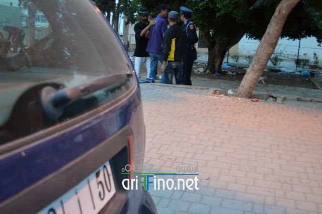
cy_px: 107
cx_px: 161
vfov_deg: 34.2
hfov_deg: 49.6
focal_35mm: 39
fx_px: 349
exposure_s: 1/60
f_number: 4.2
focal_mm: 26
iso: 2500
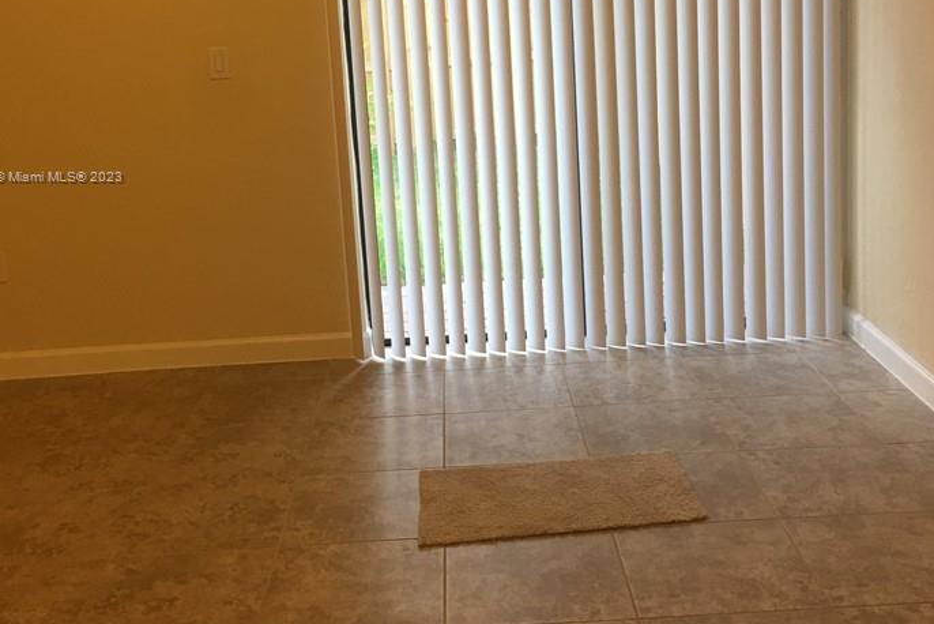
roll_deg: +3.3
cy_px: 177
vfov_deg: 29.5
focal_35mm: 45
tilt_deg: -9.4
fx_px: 1168
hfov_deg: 43.6
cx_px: 436
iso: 32
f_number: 2.2
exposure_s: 1/15
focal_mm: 4.15
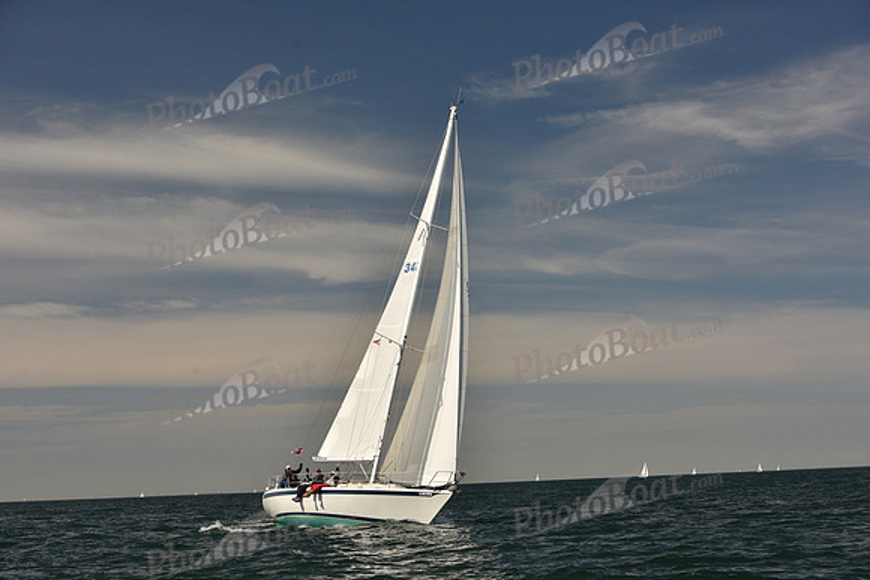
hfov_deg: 28.8
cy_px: 290
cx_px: 435
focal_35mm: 70
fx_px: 1692
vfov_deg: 19.5
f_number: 8
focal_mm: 70
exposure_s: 1/640
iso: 250
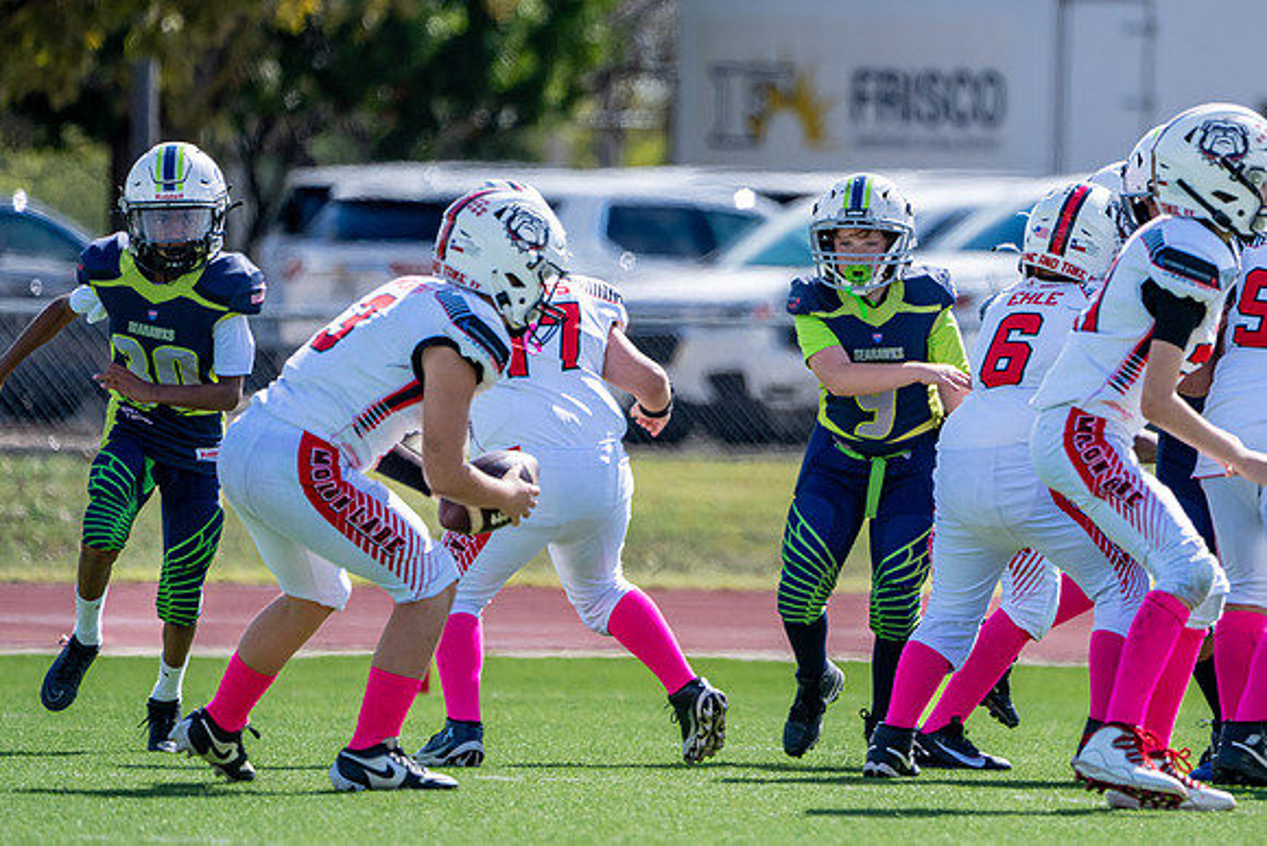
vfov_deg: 2.5
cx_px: 863
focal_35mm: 548
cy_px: 340
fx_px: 19296
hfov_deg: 3.8
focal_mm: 400
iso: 640
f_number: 5.6
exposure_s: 1/2500
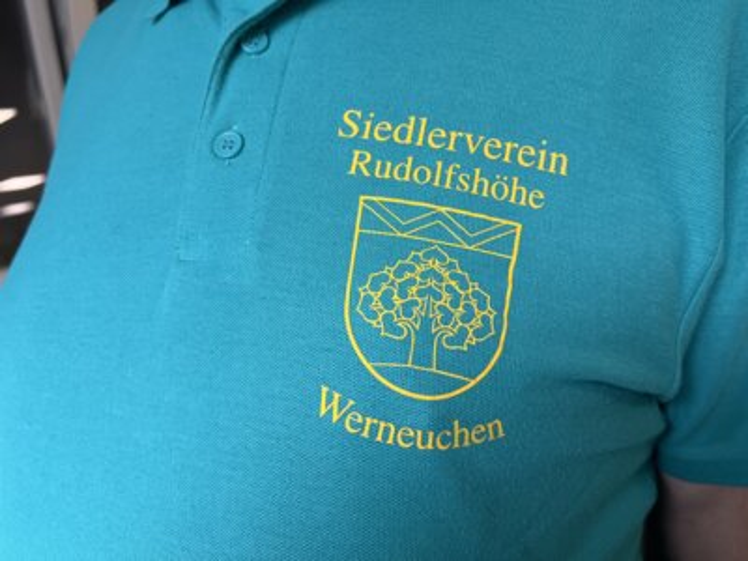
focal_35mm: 26
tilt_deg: -14.6
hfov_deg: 67.3
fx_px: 562
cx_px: 374
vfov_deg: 53.1
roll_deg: +1.6
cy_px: 280
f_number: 1.5
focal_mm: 5.7
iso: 125
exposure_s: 1/121
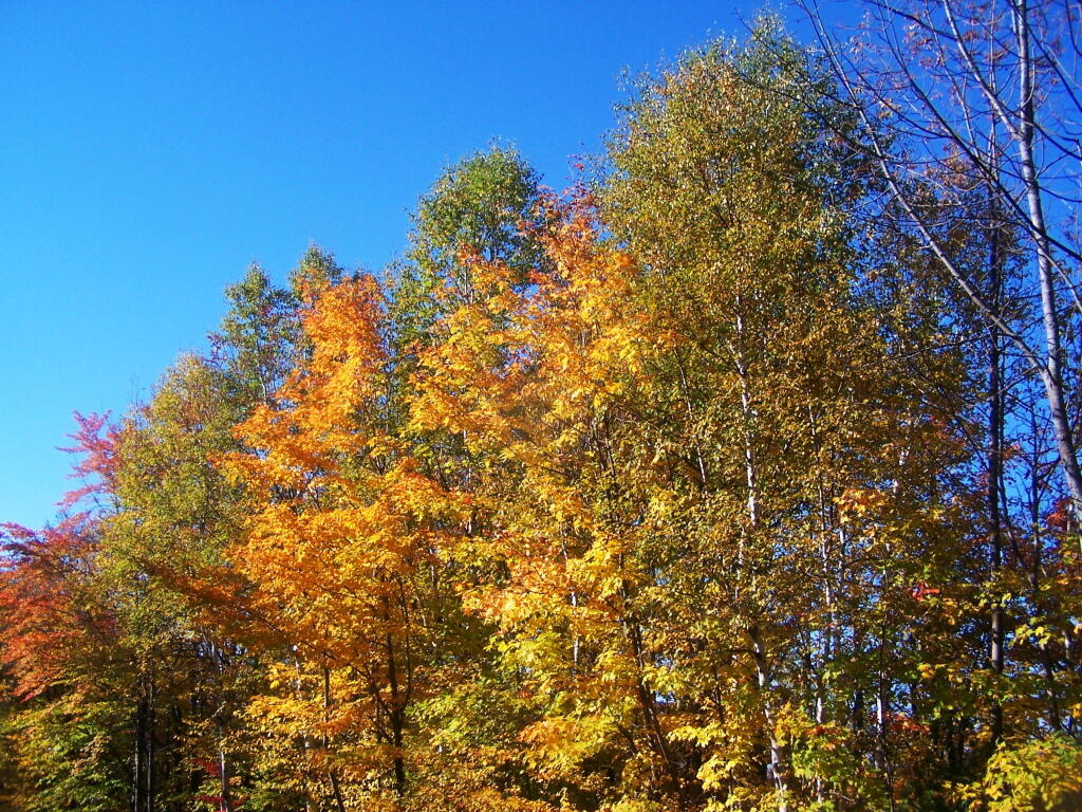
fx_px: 1188
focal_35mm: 38
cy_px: 406
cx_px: 541
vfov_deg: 37.7
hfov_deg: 49.0
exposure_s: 1/1000
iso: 80
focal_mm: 6.3
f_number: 2.8
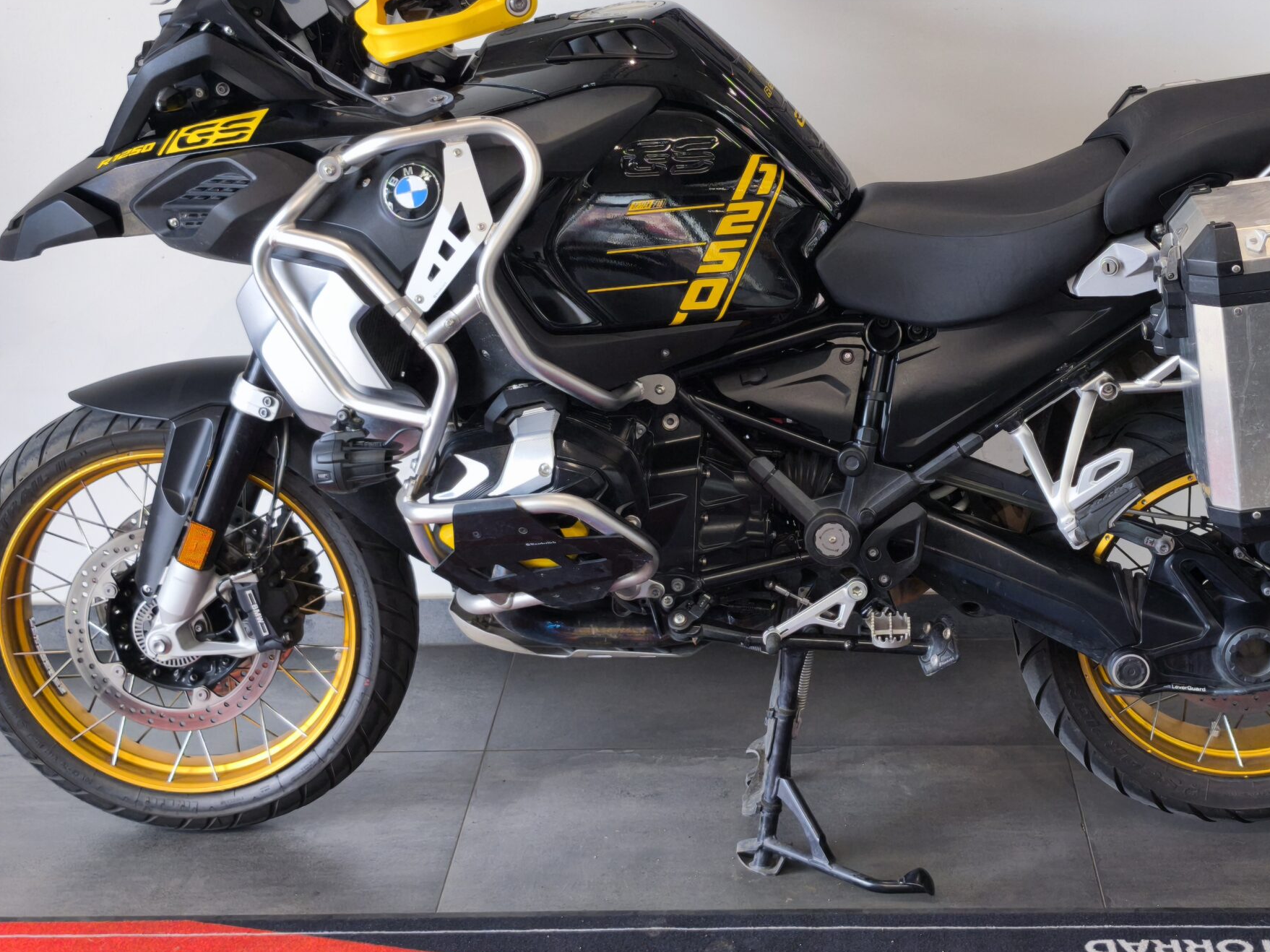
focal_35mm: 67
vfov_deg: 21.9
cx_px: 826
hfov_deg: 28.8
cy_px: 337
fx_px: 2458
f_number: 1.6
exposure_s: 1/100
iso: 64
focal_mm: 6.57
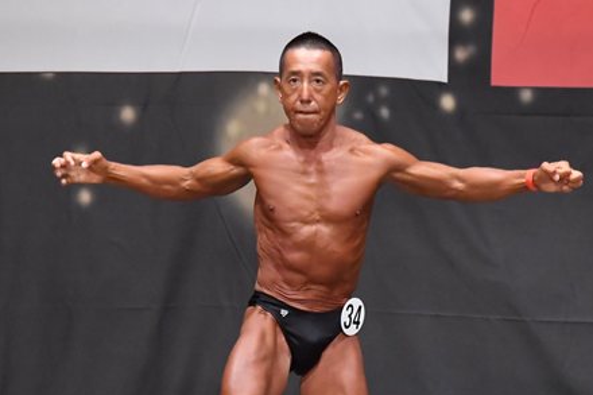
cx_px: 305
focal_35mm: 396
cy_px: 315
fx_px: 6520
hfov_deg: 5.2
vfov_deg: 3.5
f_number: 5.6
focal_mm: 150
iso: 6400
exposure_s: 1/400
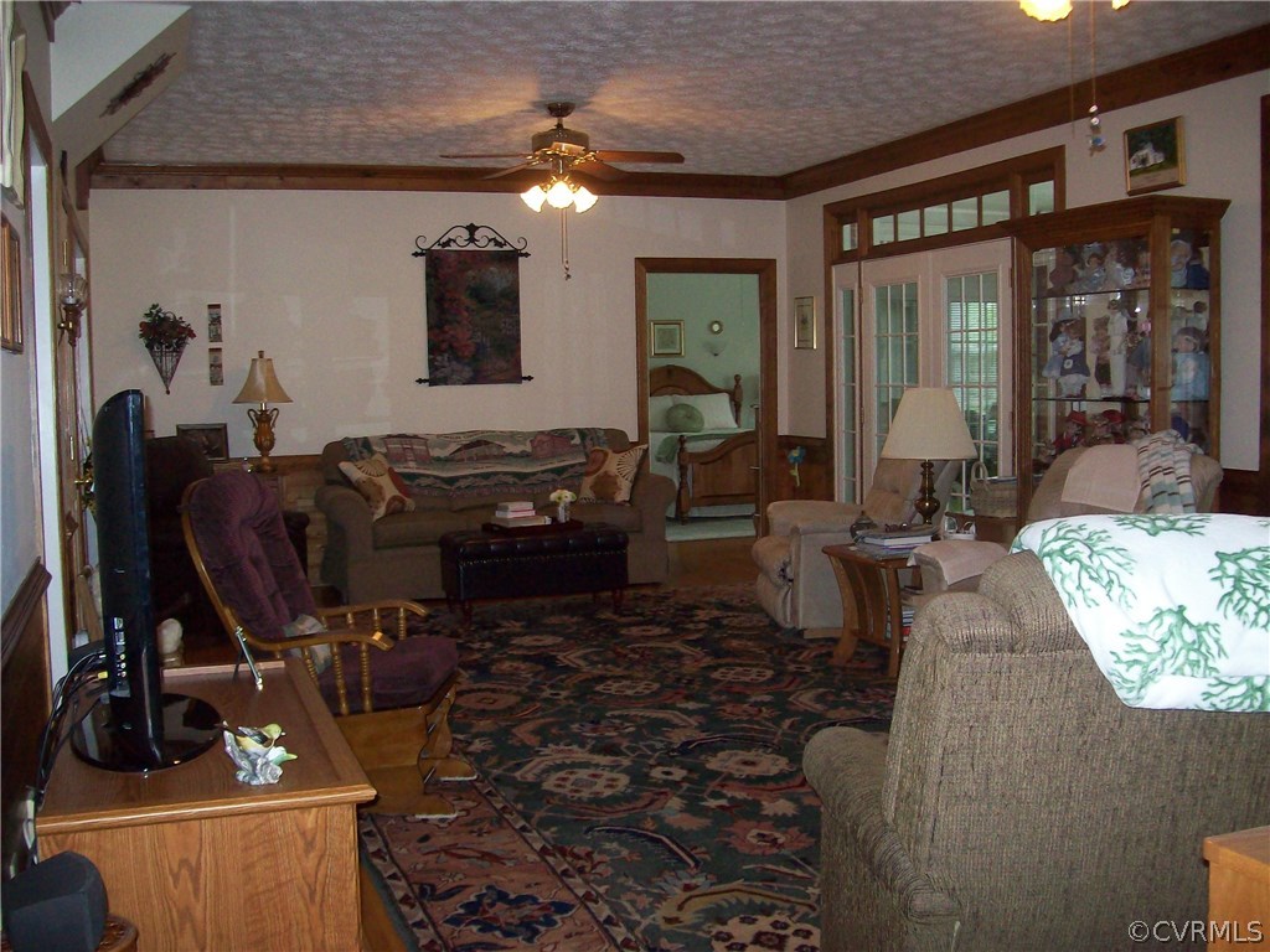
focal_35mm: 36
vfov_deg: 39.7
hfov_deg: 51.4
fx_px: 1321
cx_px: 635
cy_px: 476
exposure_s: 1/64
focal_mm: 6
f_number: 2.7
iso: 200
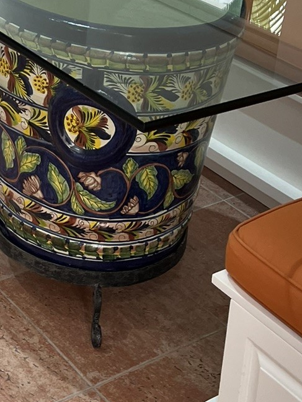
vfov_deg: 21.8
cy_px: -97
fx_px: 954
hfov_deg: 17.3
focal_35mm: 82
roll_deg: -1.1
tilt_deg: -12.1
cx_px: -40
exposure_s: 1/120
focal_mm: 5.1
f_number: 1.6
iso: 125
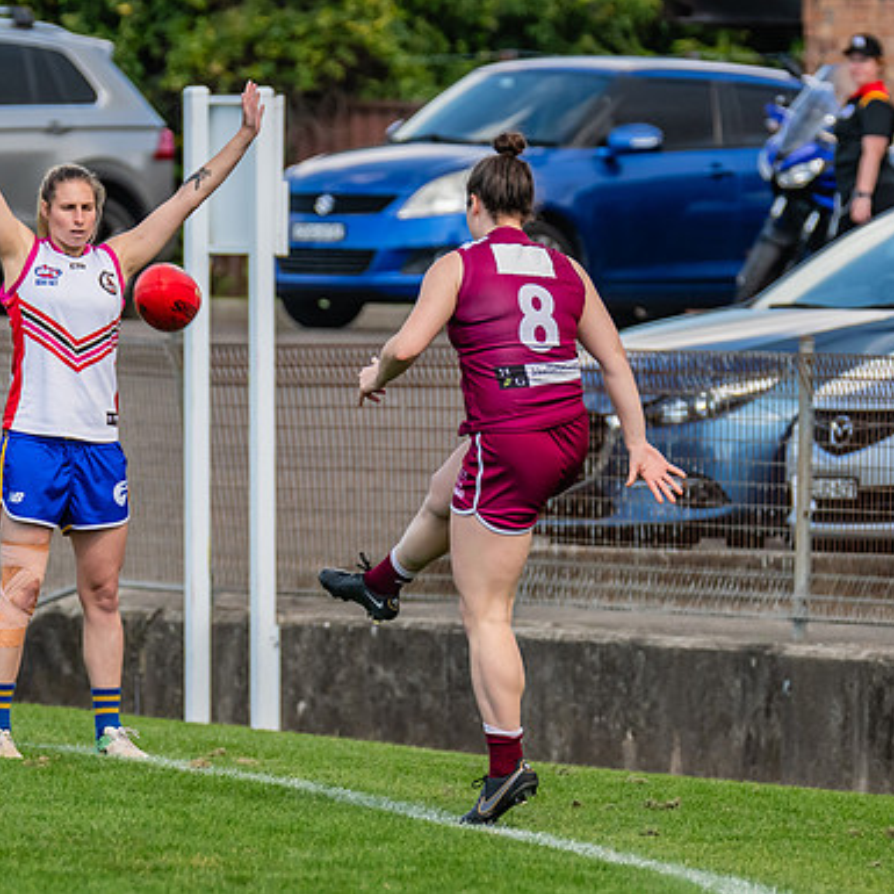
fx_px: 17502
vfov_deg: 2.9
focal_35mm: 599
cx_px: 420
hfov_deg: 2.9
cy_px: 361
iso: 800
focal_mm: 290
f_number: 5.6
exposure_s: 1/1600
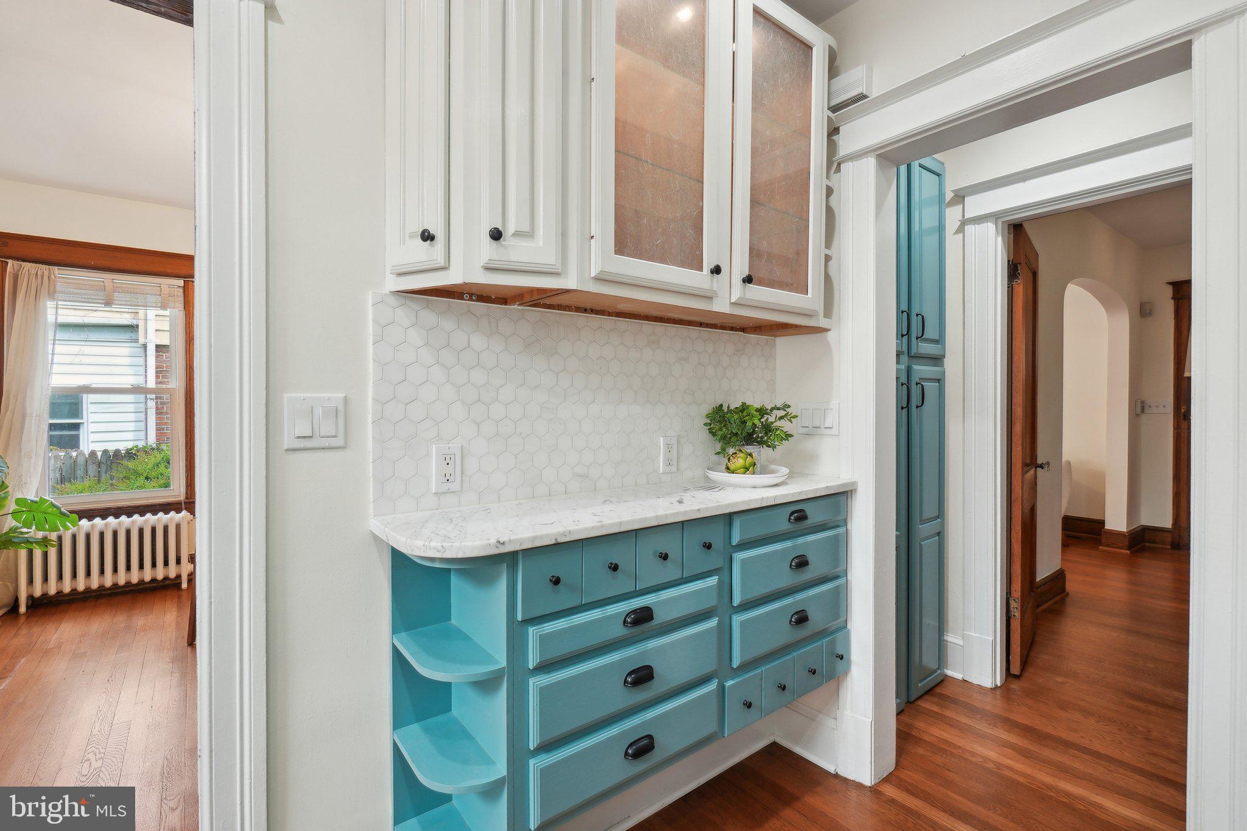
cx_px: 624
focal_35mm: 15
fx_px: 520
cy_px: 416
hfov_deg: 100.4
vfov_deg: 77.3
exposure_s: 1/13
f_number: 7.1
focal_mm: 10
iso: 100
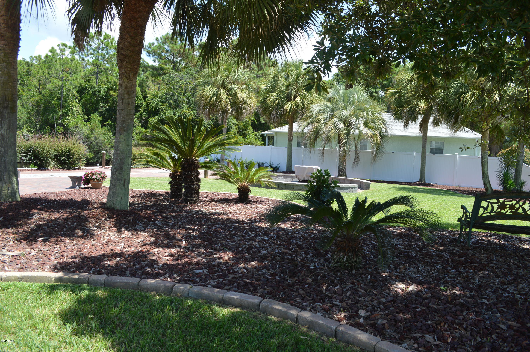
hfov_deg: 67.4
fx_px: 397
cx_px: 265
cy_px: 176
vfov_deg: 47.8
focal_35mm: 27
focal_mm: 18
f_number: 5.6
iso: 100
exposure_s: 1/125
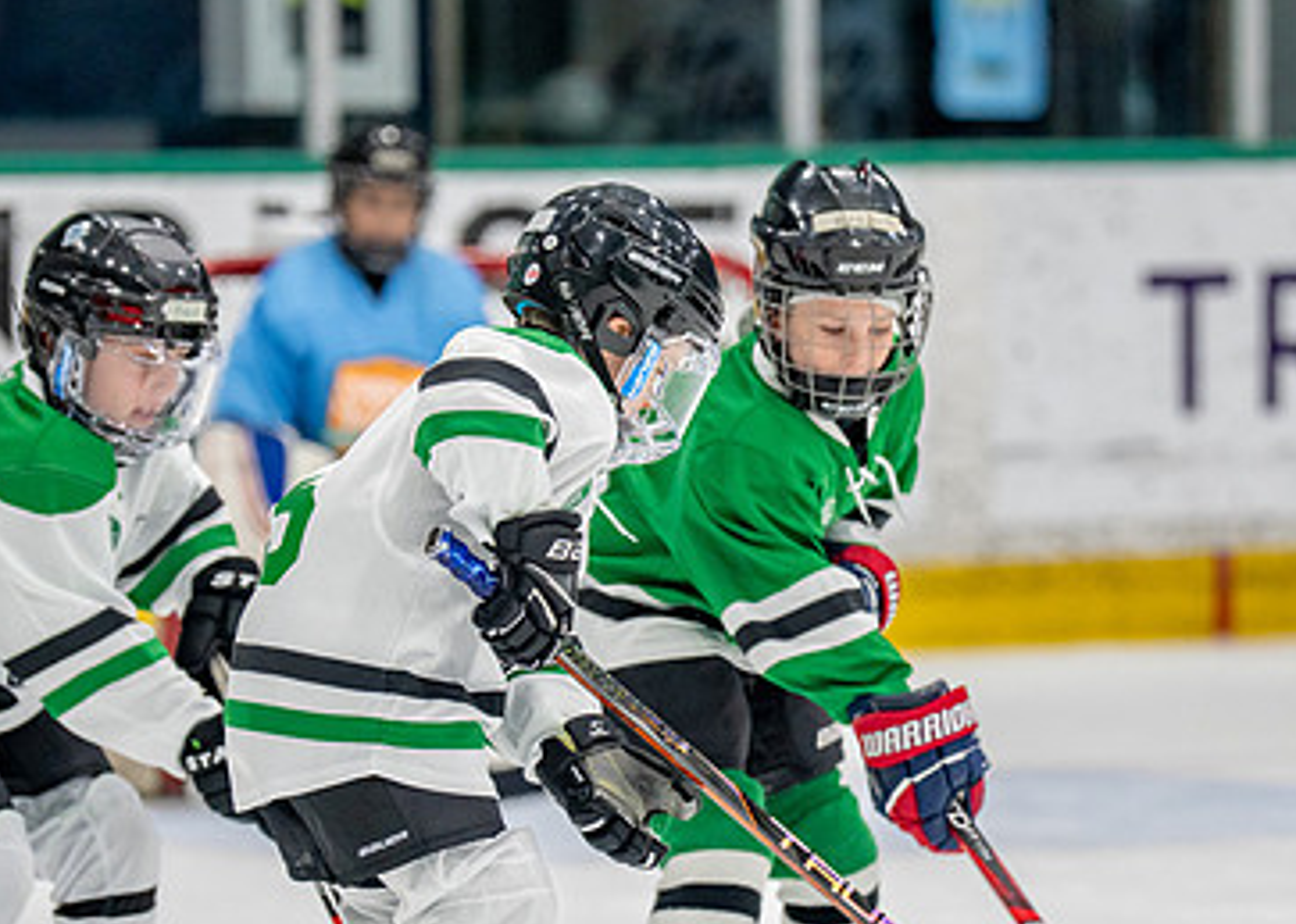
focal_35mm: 348
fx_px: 12804
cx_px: 757
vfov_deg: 4.1
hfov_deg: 5.8
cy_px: 684
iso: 1000
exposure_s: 1/1250
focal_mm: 157
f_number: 2.8
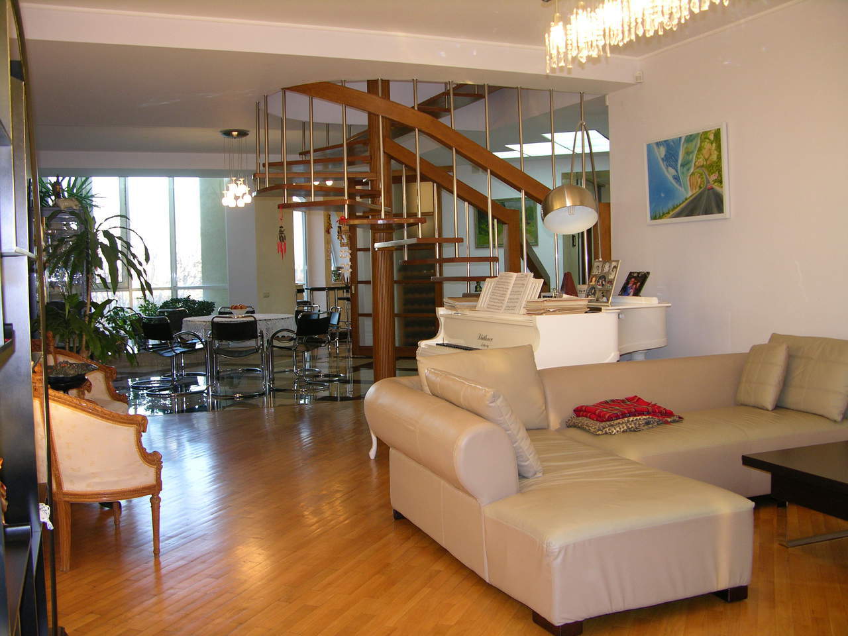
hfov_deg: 52.6
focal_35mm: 35
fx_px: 857
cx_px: 424
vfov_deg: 40.7
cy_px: 318
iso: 100
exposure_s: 1/30
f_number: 2.8
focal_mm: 8.9
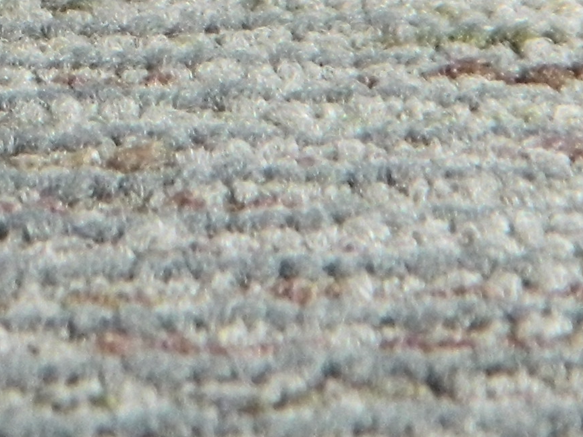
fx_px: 4800
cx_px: -613
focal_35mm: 285
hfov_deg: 6.7
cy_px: -602
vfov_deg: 5.1
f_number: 3.8
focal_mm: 10.2
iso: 400
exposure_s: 1/20
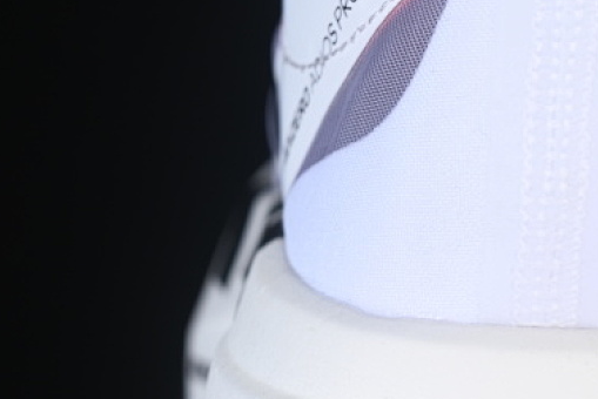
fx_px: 2643
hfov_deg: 12.8
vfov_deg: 8.6
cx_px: 532
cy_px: 198
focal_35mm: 159
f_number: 7.1
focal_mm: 50
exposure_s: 1/100
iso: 160
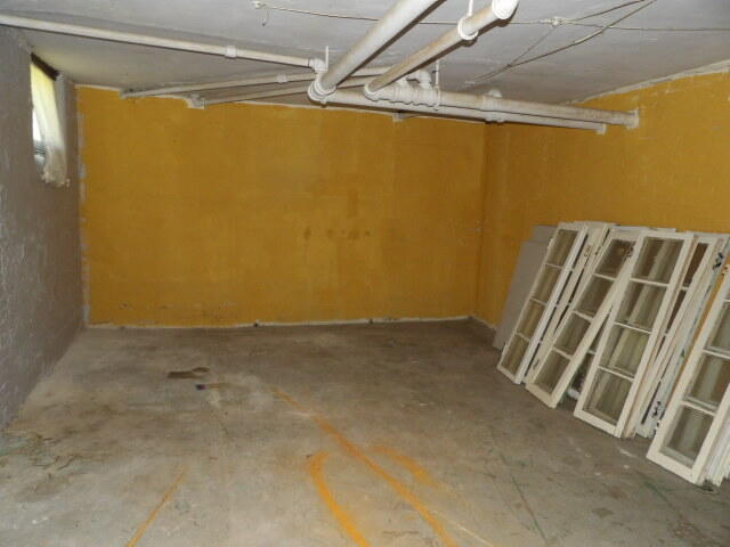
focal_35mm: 24
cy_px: 274
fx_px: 506
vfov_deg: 56.8
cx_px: 365
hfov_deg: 71.6
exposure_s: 1/33
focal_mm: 4.3
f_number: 3.2
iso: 500
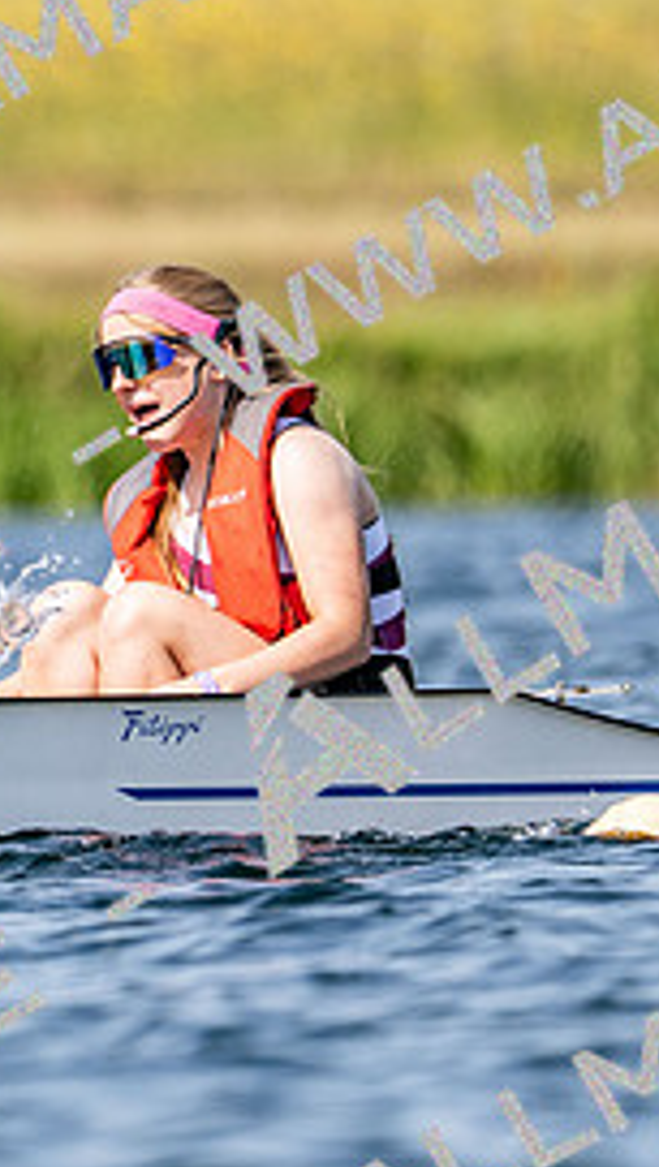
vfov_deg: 1.6
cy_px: 469
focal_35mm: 1343
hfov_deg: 0.9
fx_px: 41604
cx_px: -125
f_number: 4.5
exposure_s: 1/2500
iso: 200
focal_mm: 400
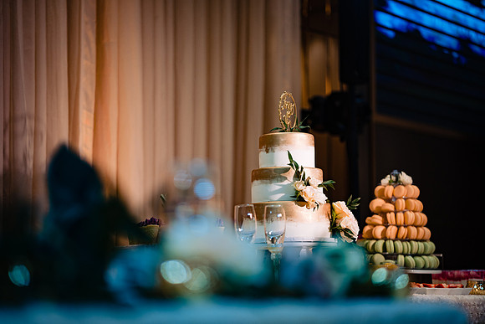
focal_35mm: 85
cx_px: 242
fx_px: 1145
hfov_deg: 23.9
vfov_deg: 16.1
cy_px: 162
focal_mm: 85
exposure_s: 1/320
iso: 500
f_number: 1.8
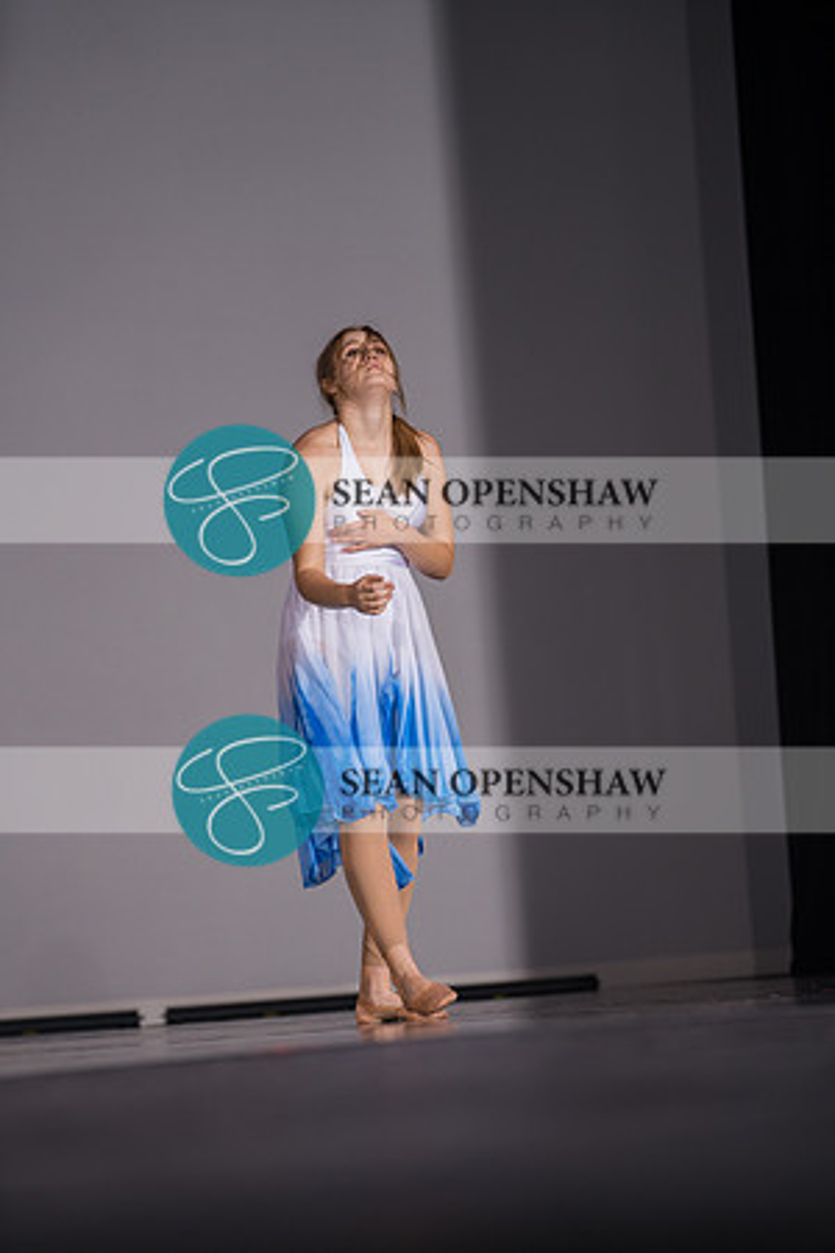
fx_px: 3096
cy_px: 626
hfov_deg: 15.4
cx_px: 418
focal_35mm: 89
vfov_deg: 22.9
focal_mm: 89
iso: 400
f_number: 2.8
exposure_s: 1/500
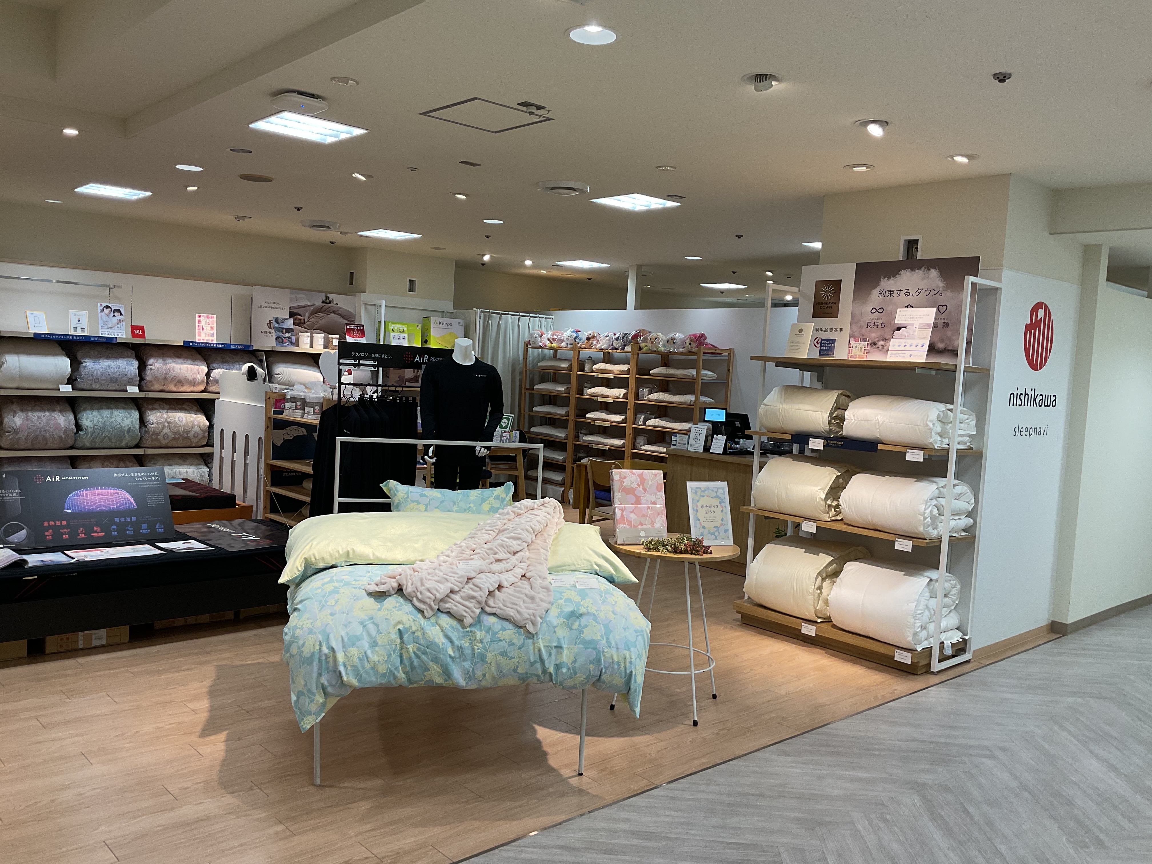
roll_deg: -2.0
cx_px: 576
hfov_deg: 61.7
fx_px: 965
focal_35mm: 29
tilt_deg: -5.1
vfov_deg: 48.2
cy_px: 432
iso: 50
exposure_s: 1/120
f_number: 1.8
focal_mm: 3
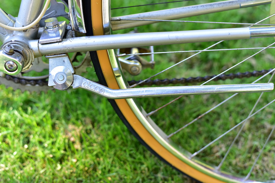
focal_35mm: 50
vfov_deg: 27.0
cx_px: 138
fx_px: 382
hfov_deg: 39.6
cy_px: 92
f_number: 3.5
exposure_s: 1/160
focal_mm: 50
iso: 400
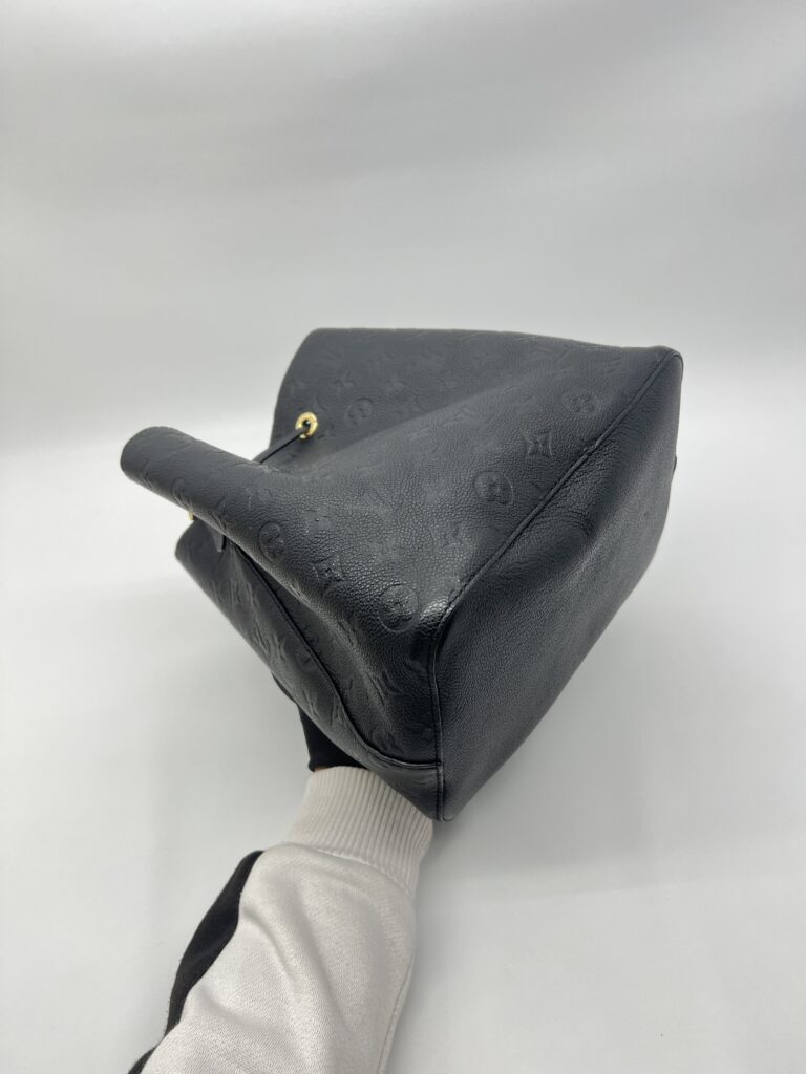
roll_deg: +8.8
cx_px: 403
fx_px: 807
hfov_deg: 53.1
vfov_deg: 67.3
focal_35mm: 26
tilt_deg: -37.1
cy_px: 537
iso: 40
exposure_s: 1/100
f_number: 1.5
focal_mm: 5.7
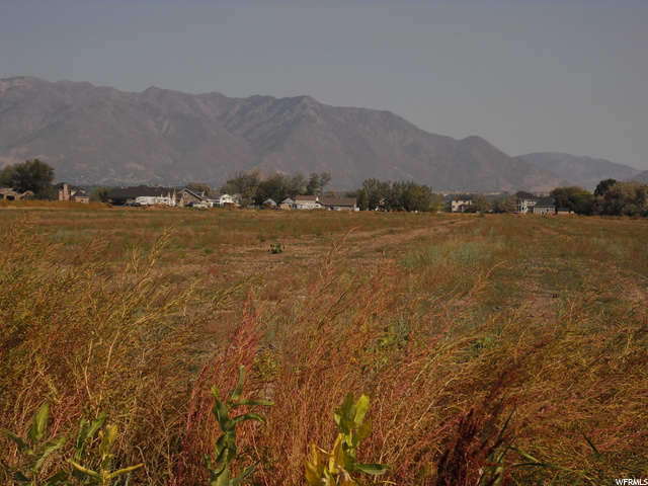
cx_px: 324
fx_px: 1666
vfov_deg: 16.6
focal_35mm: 89
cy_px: 243
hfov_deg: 22.0
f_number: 5.1
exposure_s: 1/800
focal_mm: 15.7
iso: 64
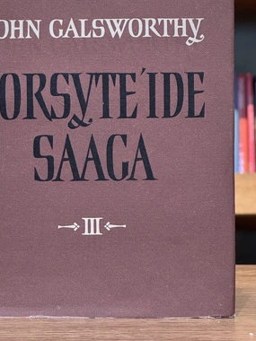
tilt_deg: +1.1
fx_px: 1361
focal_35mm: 138
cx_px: 86
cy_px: 97
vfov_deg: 14.3
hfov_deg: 10.7
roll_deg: -0.4
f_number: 2.8
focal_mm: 9
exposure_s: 1/60
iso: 400
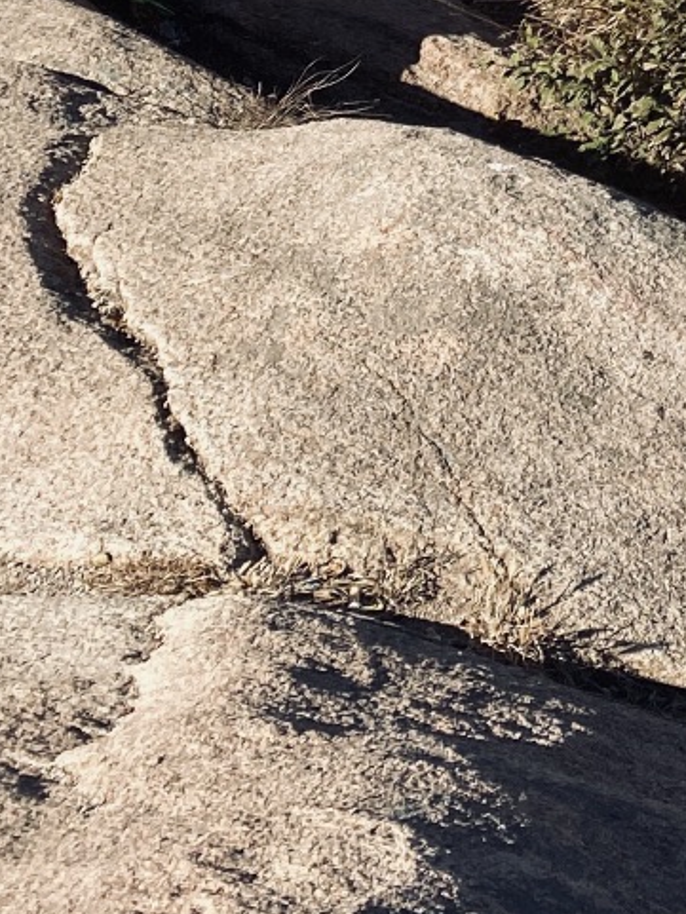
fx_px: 2879
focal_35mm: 109
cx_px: 1414
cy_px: -467
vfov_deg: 16.4
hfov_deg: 12.0
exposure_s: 1/2571
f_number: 1.8
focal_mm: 4.25
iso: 32
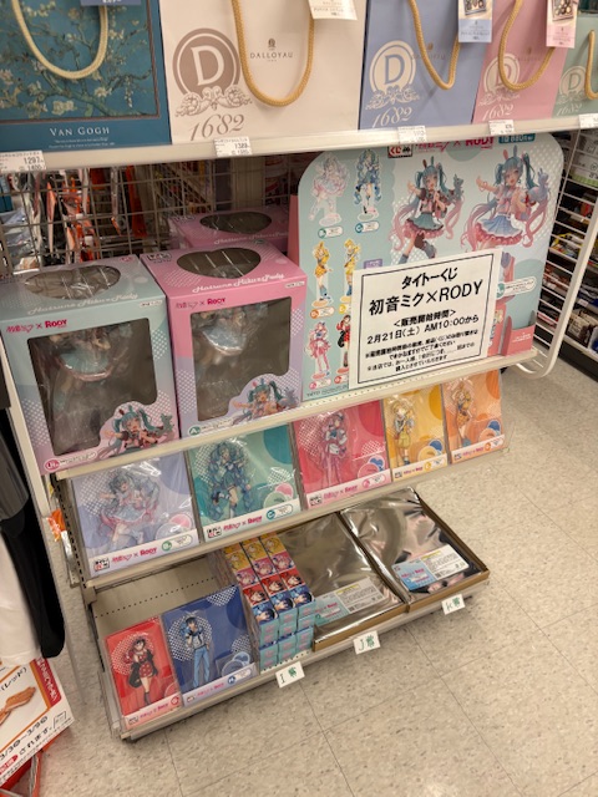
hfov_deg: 53.1
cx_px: 299
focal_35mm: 26
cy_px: 398
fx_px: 599
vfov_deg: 67.3
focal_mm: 5.96
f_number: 1.6
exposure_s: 1/120
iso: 100
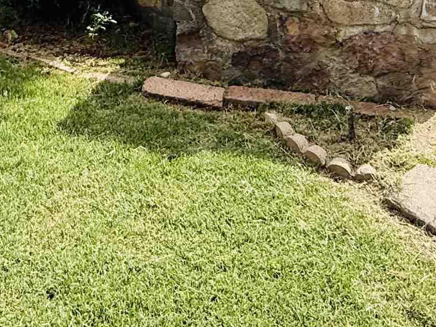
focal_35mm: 54
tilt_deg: -3.7
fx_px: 680
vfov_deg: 22.2
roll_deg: +0.9
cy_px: -167
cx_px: 117
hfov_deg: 34.9
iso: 64
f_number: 2.2
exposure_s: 1/1001
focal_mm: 2.22
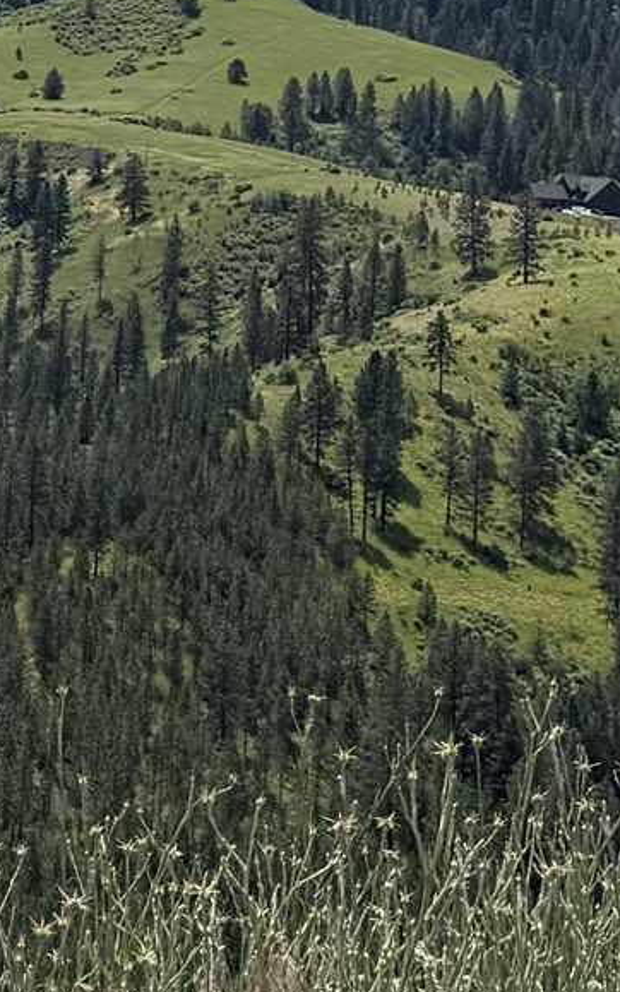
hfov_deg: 9.4
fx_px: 3649
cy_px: -12
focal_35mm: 135
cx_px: -339
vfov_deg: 15.2
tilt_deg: +1.1
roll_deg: -3.4
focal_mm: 6.76
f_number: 1.78
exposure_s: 1/9091
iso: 80
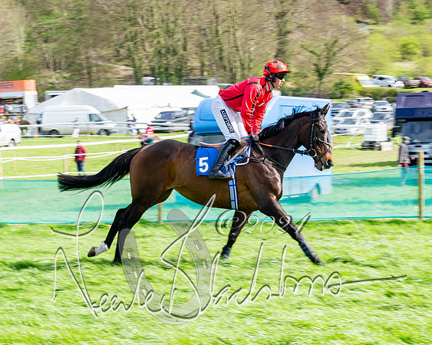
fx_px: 1383
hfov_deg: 17.8
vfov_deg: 14.2
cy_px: 172
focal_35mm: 108
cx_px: 197
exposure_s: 1/200
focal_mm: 96
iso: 200
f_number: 11
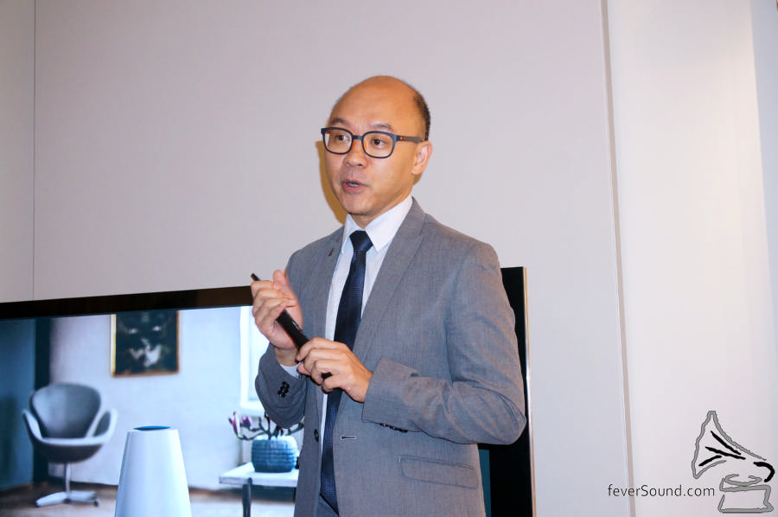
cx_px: 389
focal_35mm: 46
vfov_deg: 28.9
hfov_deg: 42.4
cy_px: 258
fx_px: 1004
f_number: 5.6
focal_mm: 31
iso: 1600
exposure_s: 1/60
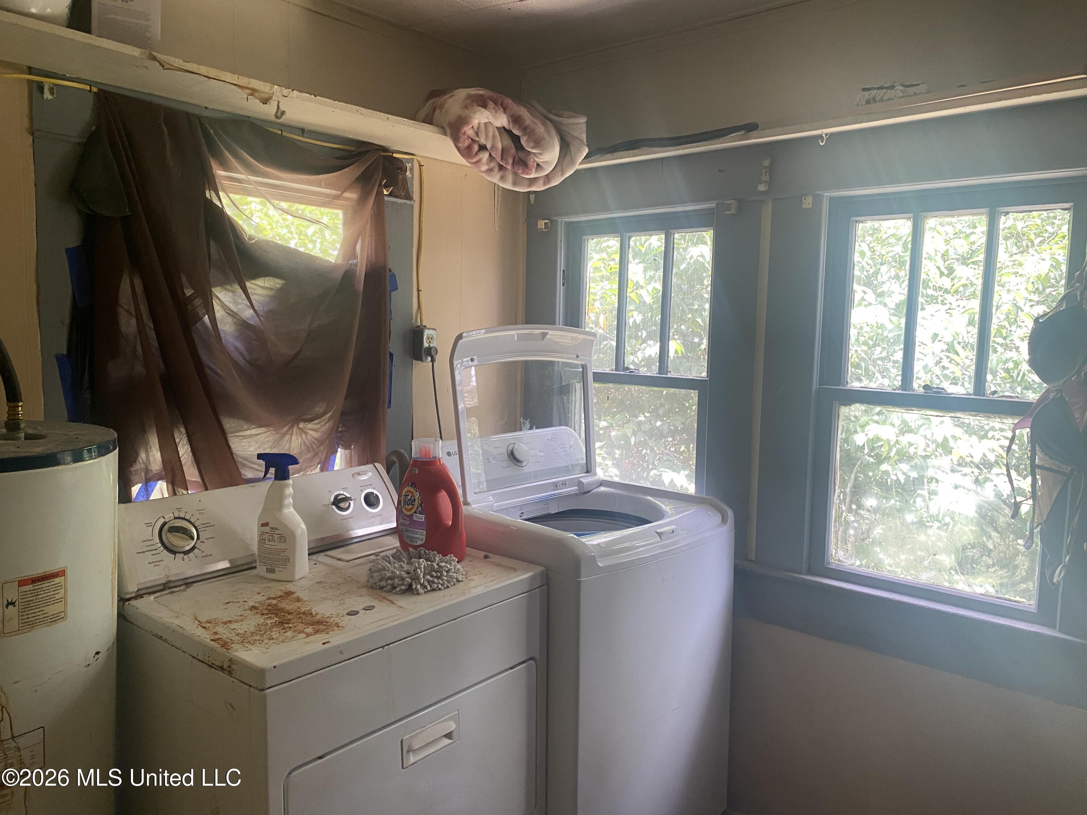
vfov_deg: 53.1
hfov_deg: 67.3
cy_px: 408
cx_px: 544
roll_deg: -1.8
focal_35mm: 26
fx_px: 816
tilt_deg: -6.8
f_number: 1.8
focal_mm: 4.25
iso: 125
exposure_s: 1/60
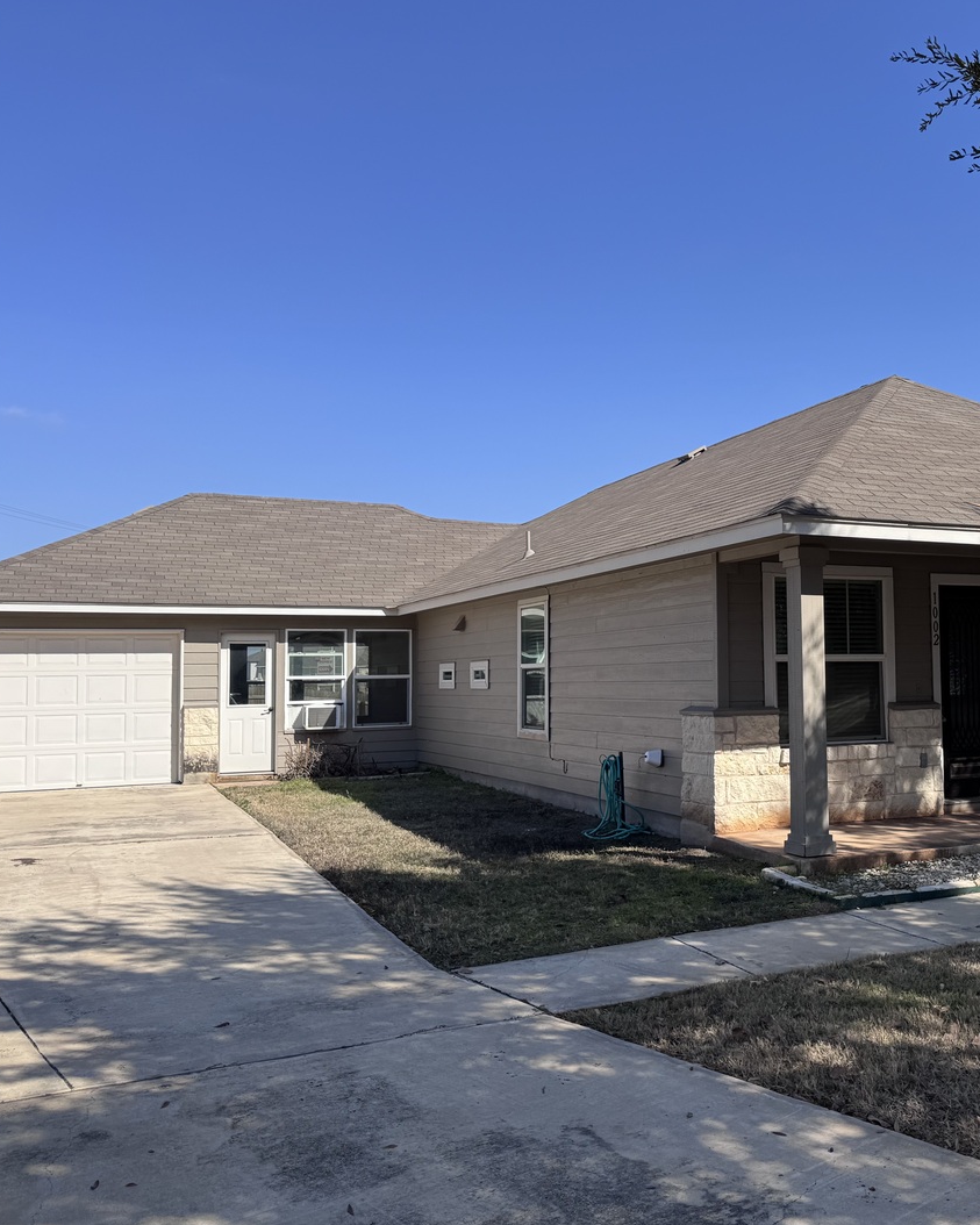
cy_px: 602
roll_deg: +1.0
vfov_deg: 55.7
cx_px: 745
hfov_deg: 44.1
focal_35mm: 32
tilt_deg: +3.4
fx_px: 1160
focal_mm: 6.76
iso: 80
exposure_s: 1/4608
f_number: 1.78
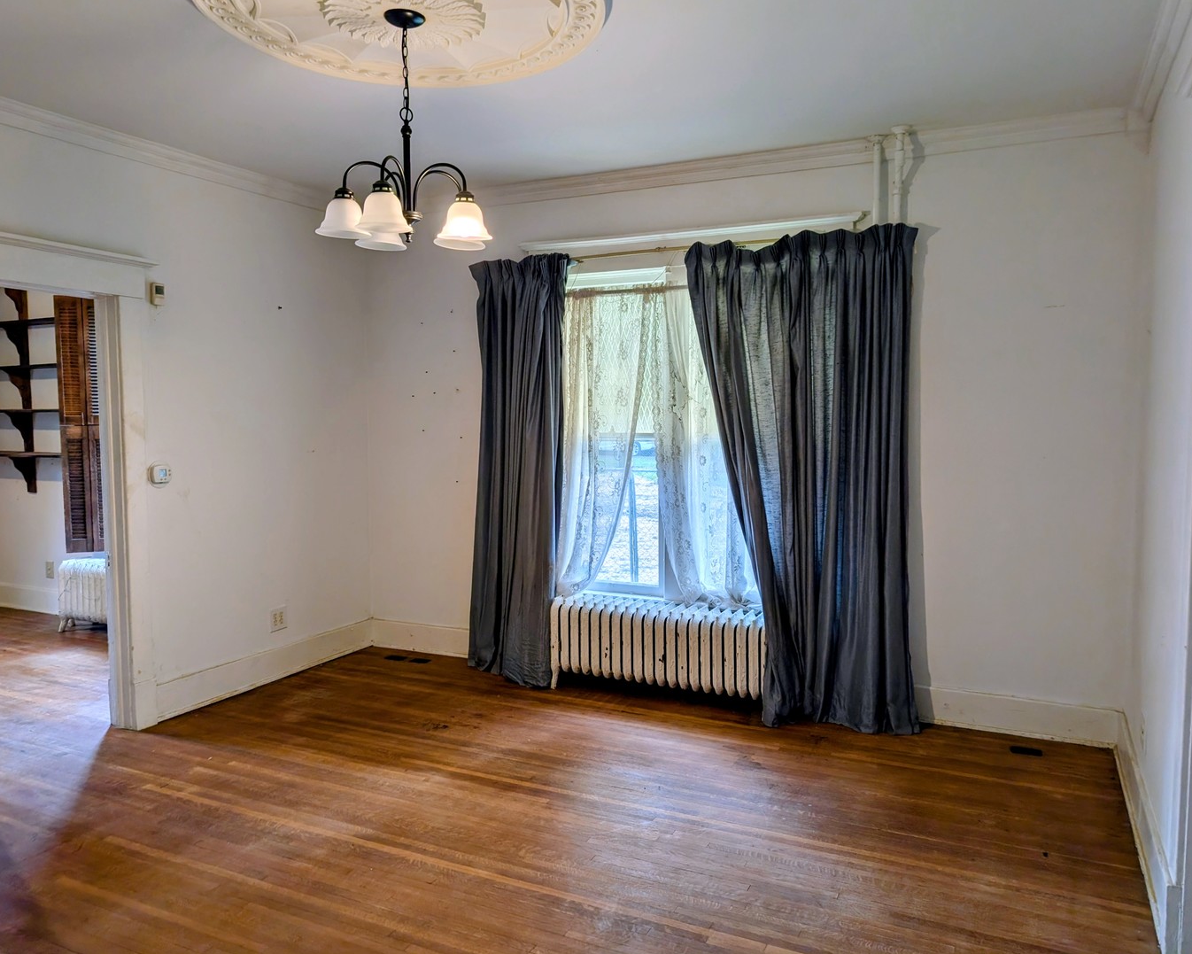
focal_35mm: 25
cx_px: 579
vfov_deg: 56.8
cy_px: 477
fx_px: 882
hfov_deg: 68.1
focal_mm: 6.9
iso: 21
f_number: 1.68
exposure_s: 1/134
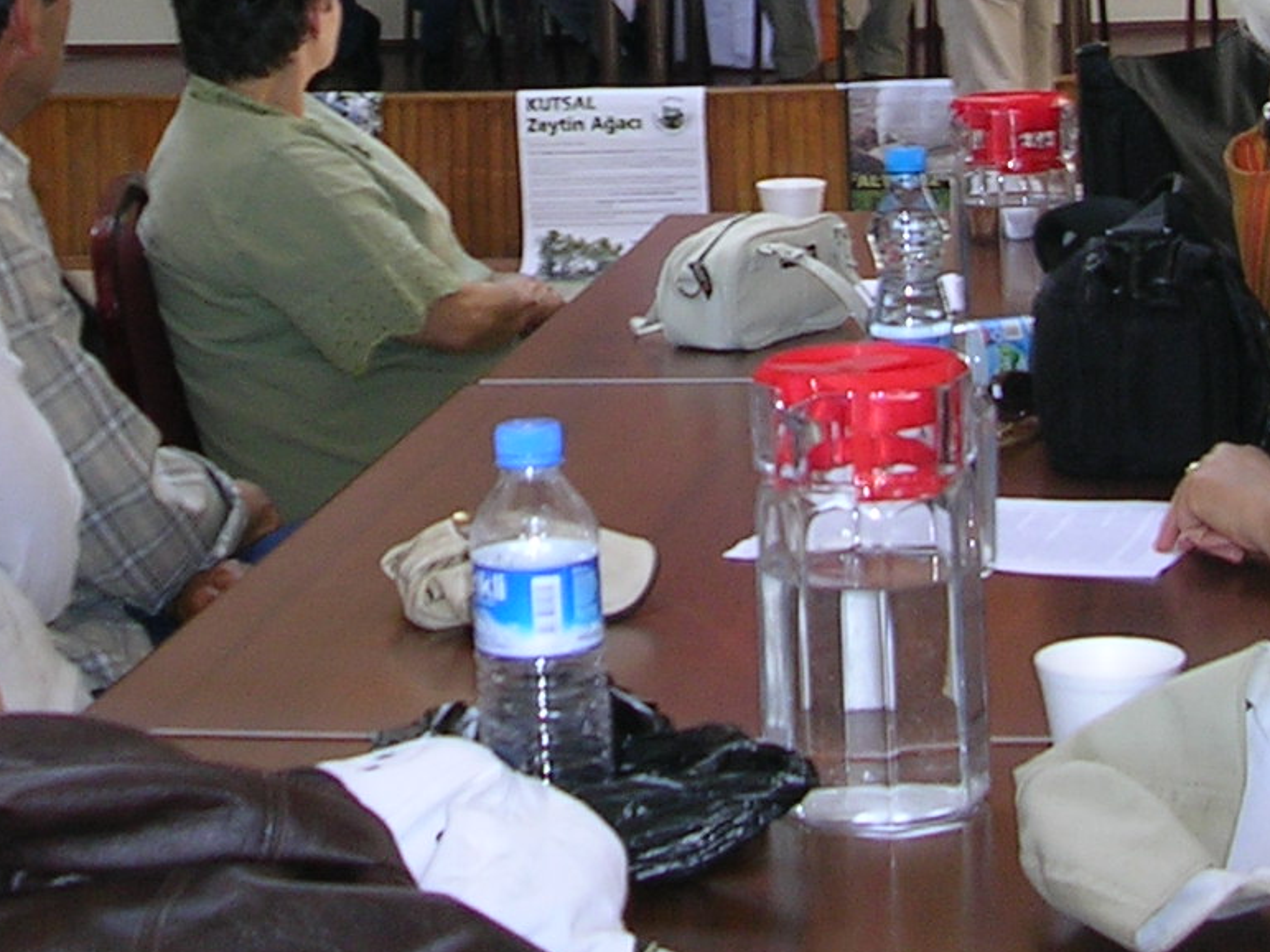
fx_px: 3705
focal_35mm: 101
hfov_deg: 19.4
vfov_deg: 14.0
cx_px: 516
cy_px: -303
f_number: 2.8
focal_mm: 5.8
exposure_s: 1/30
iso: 50
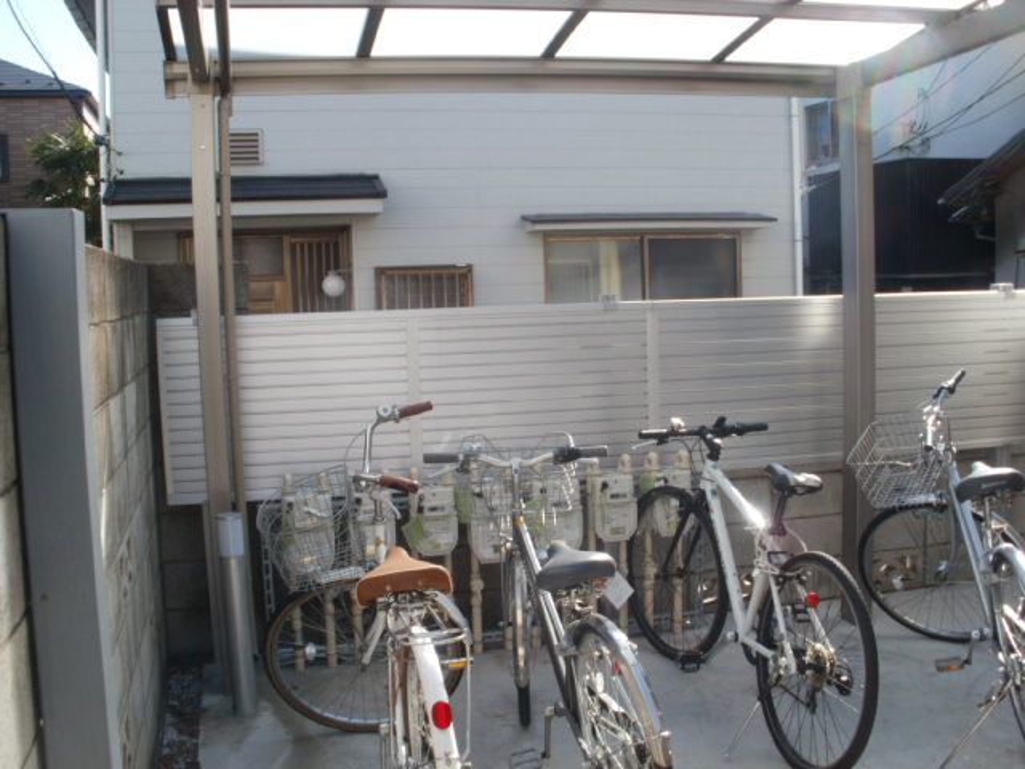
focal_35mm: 36
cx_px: 512
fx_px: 1066
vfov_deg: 39.7
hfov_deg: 51.4
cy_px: 384
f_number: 5.6
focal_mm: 6.3
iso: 100
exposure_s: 1/160
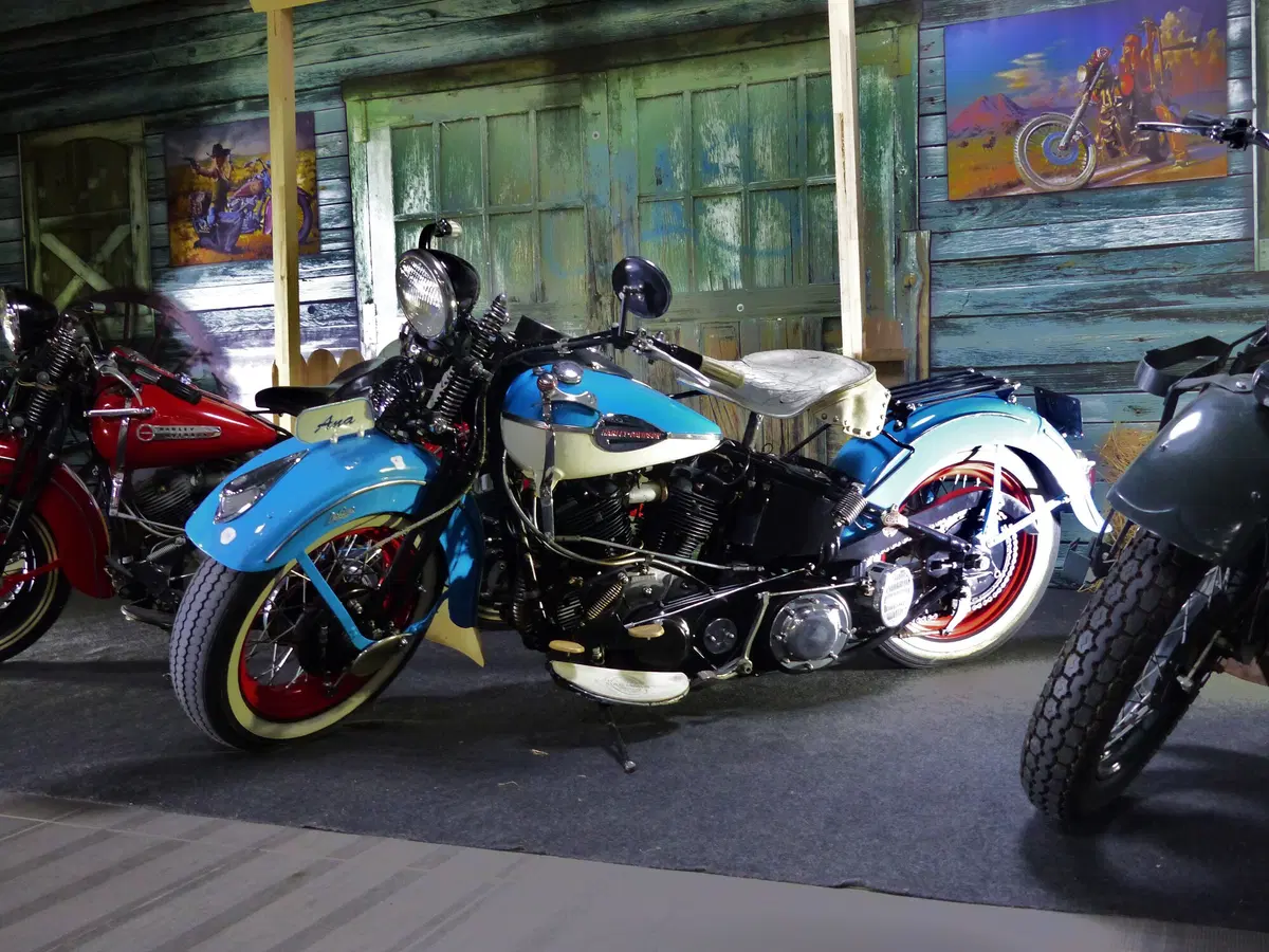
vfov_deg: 38.7
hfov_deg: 50.1
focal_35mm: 37
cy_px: 476
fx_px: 1356
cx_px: 634
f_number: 2.8
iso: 400
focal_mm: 6.6
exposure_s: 1/15
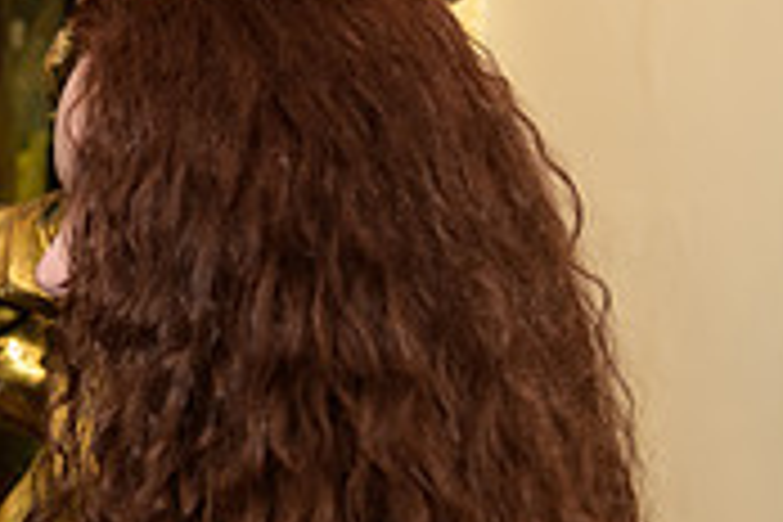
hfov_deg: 14.5
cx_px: -364
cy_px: 371
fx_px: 2893
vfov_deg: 10.3
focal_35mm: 133
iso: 1000
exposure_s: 1/125
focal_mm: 40
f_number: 3.2
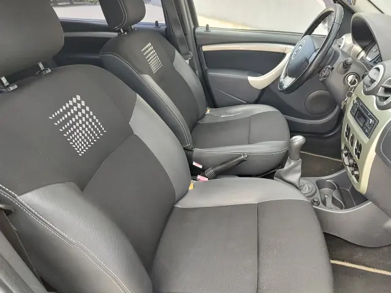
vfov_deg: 58.9
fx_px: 260
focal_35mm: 23
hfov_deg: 73.9
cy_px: 146
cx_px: 196
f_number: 1.8
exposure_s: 1/104
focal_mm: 5.56
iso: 100
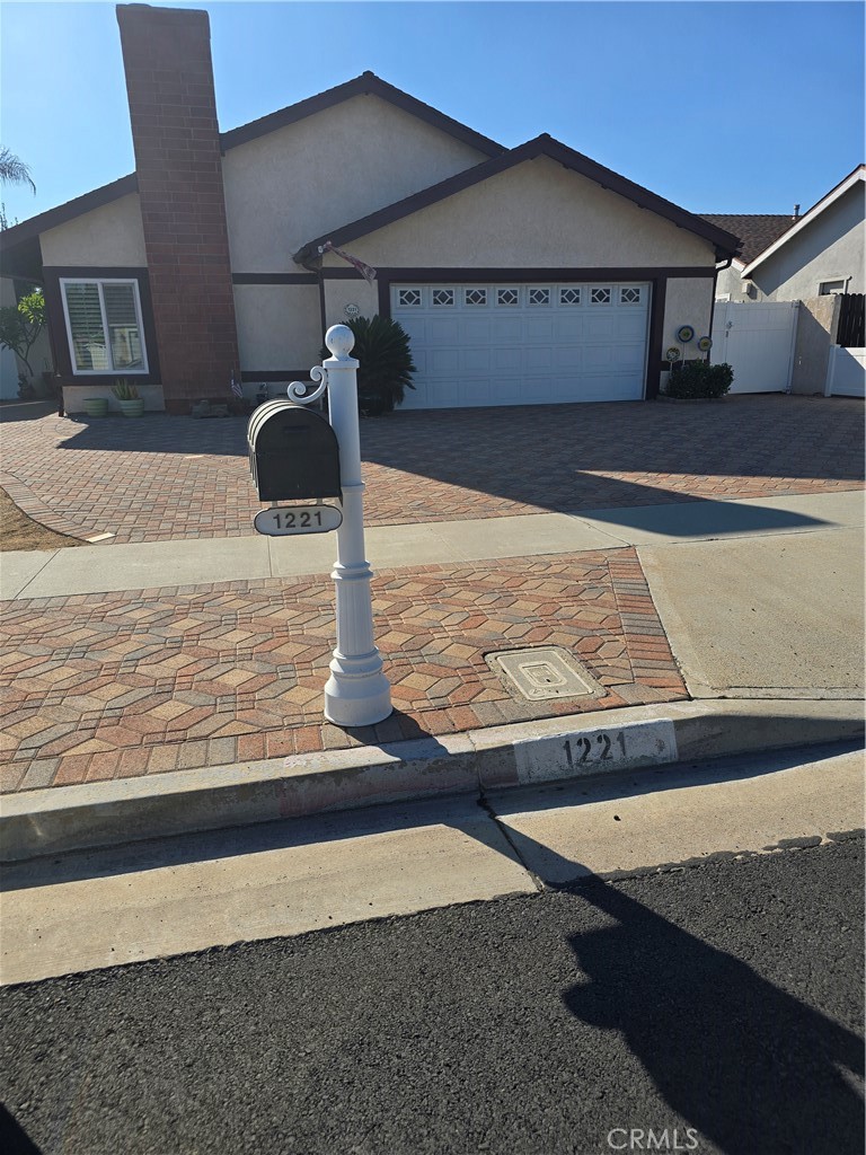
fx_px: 767
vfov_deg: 73.9
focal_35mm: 23
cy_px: 578
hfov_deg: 58.9
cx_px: 433
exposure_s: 1/963
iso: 12
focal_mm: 6.3
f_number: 1.7
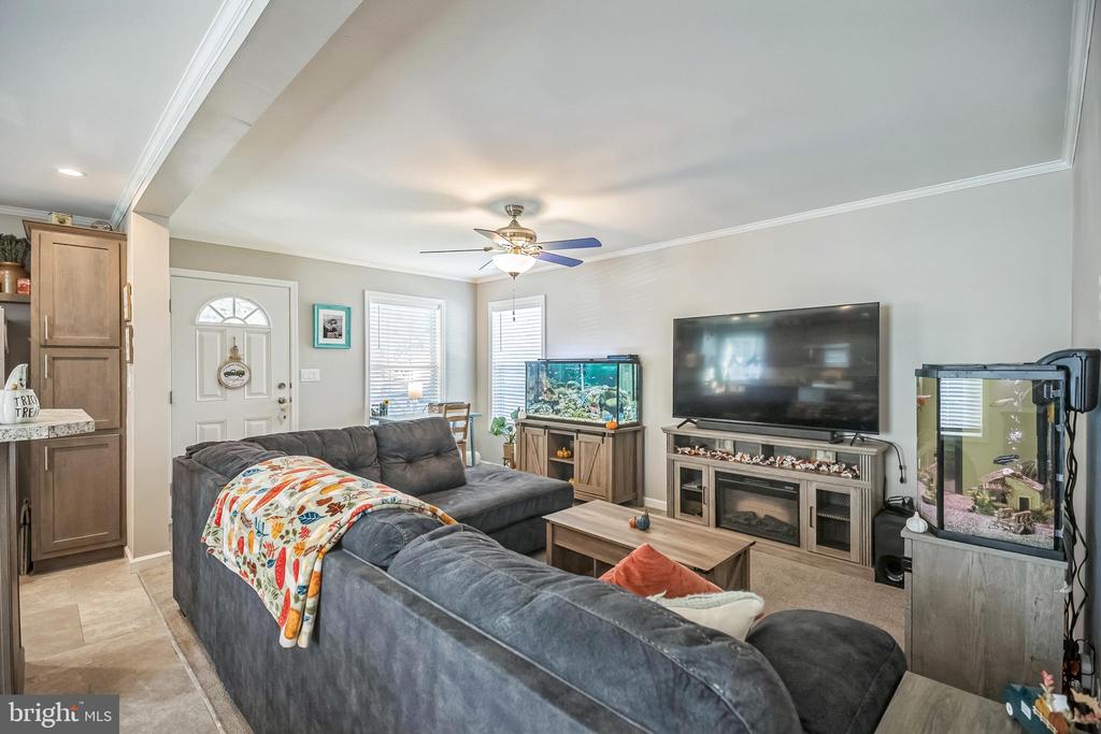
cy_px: 367
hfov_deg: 96.7
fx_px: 489
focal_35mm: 16
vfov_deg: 73.8
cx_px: 550
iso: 640
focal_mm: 16
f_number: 4
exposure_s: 1/60
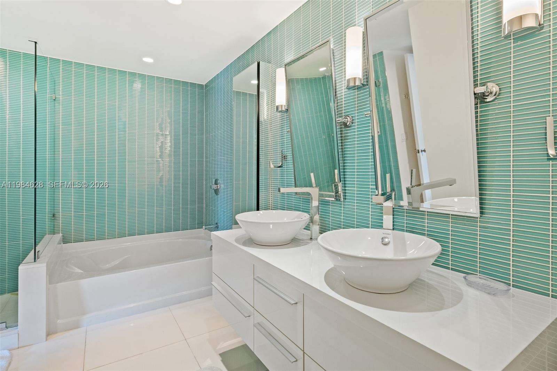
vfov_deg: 67.4
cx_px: 278
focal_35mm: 18
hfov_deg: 90.0
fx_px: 279
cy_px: 186
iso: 2000
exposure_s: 1/20
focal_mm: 18
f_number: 8
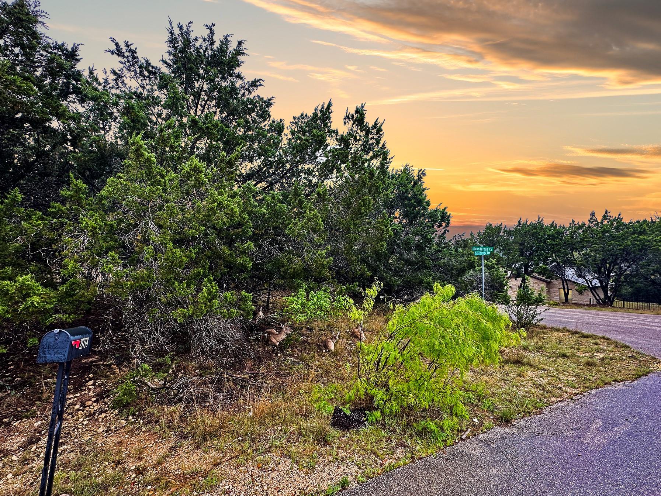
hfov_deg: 94.5
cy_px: 260
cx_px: 324
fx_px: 306
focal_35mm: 16
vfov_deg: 78.1
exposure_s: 1/145
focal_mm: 2.22
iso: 40
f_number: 2.2
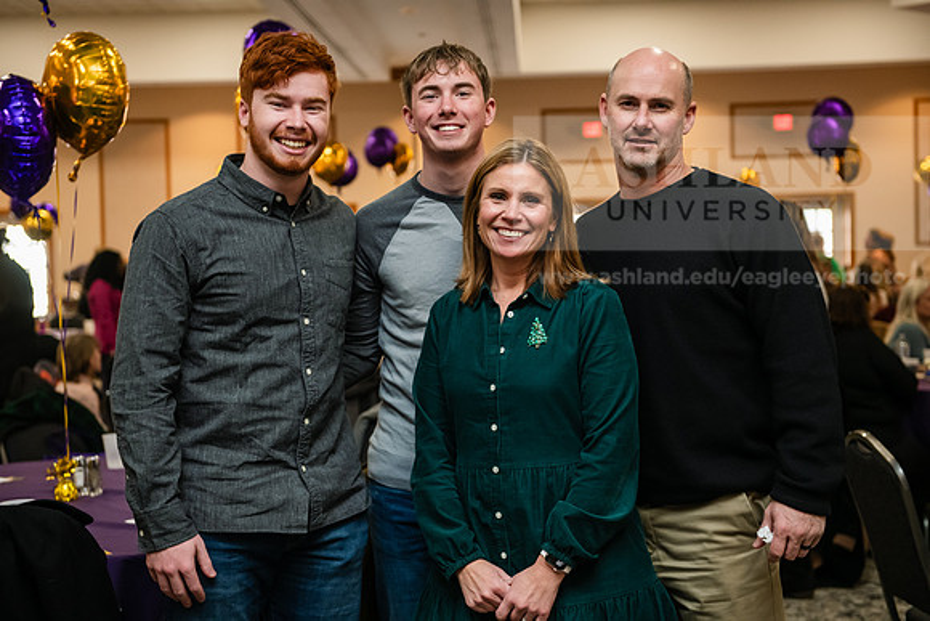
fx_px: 1499
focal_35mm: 58
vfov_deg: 23.4
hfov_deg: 34.5
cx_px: 465
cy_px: 310
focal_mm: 58
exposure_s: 1/160
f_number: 3.5
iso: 2000
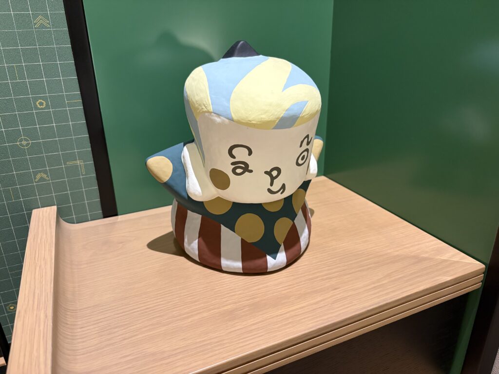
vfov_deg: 53.1
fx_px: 375
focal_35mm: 26
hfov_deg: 67.3
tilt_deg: -21.6
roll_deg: +2.1
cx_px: 250
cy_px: 187
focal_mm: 5.96
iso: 320
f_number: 1.6
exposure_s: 1/60
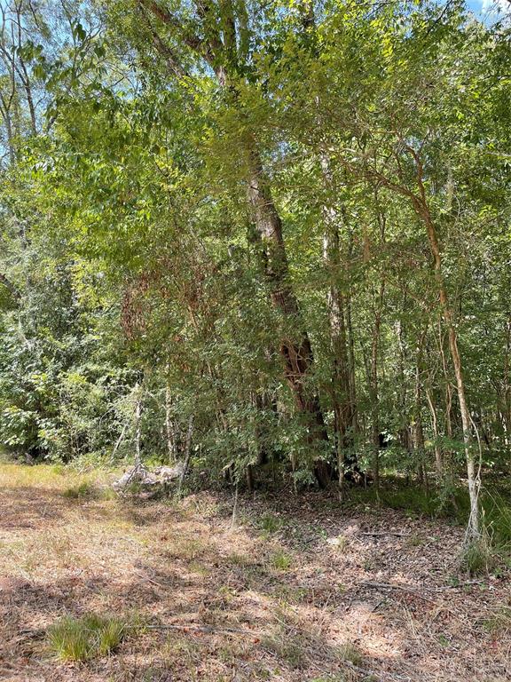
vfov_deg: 67.3
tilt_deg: +8.6
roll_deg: +0.5
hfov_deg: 53.1
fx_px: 512
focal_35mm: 26
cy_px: 341
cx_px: 256
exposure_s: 1/351
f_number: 1.6
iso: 32
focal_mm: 5.1
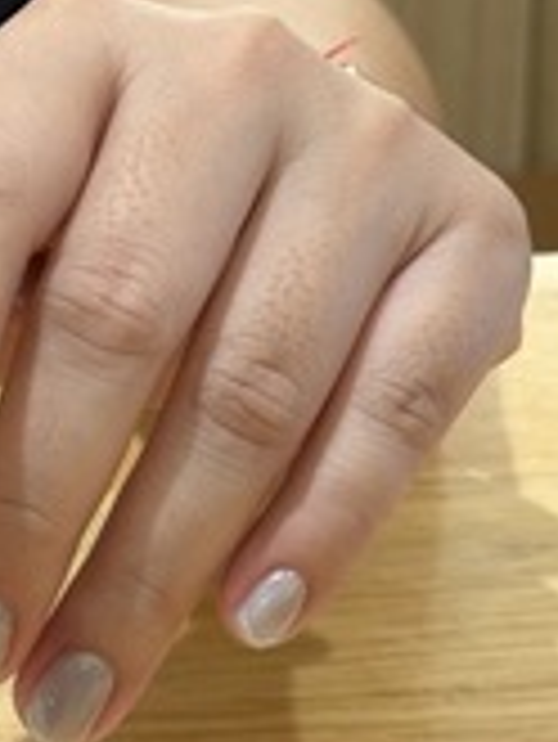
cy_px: 234
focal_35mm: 134
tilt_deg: -24.2
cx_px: -97
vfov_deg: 14.7
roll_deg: +2.7
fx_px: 2876
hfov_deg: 10.9
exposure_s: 1/33
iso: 200
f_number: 1.78
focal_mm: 6.76
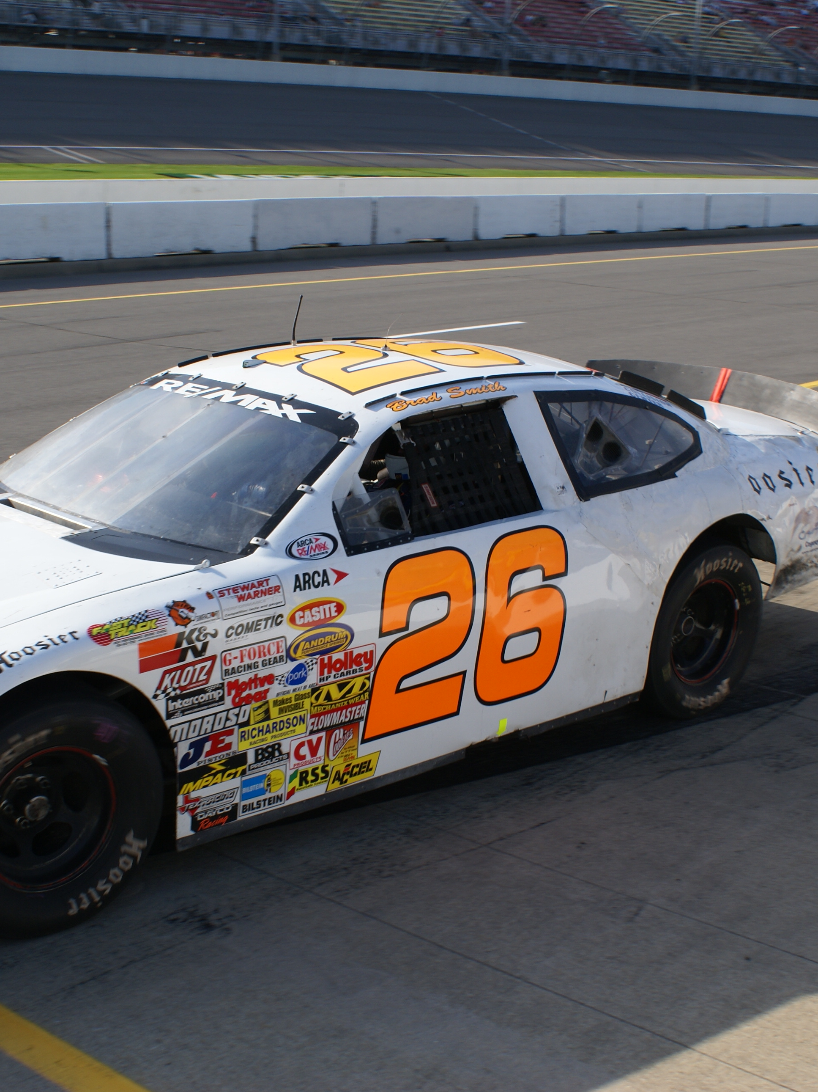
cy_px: 547
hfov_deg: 28.0
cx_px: 373
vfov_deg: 36.8
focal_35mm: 52
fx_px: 1639
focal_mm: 24
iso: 100
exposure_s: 1/160
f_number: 10
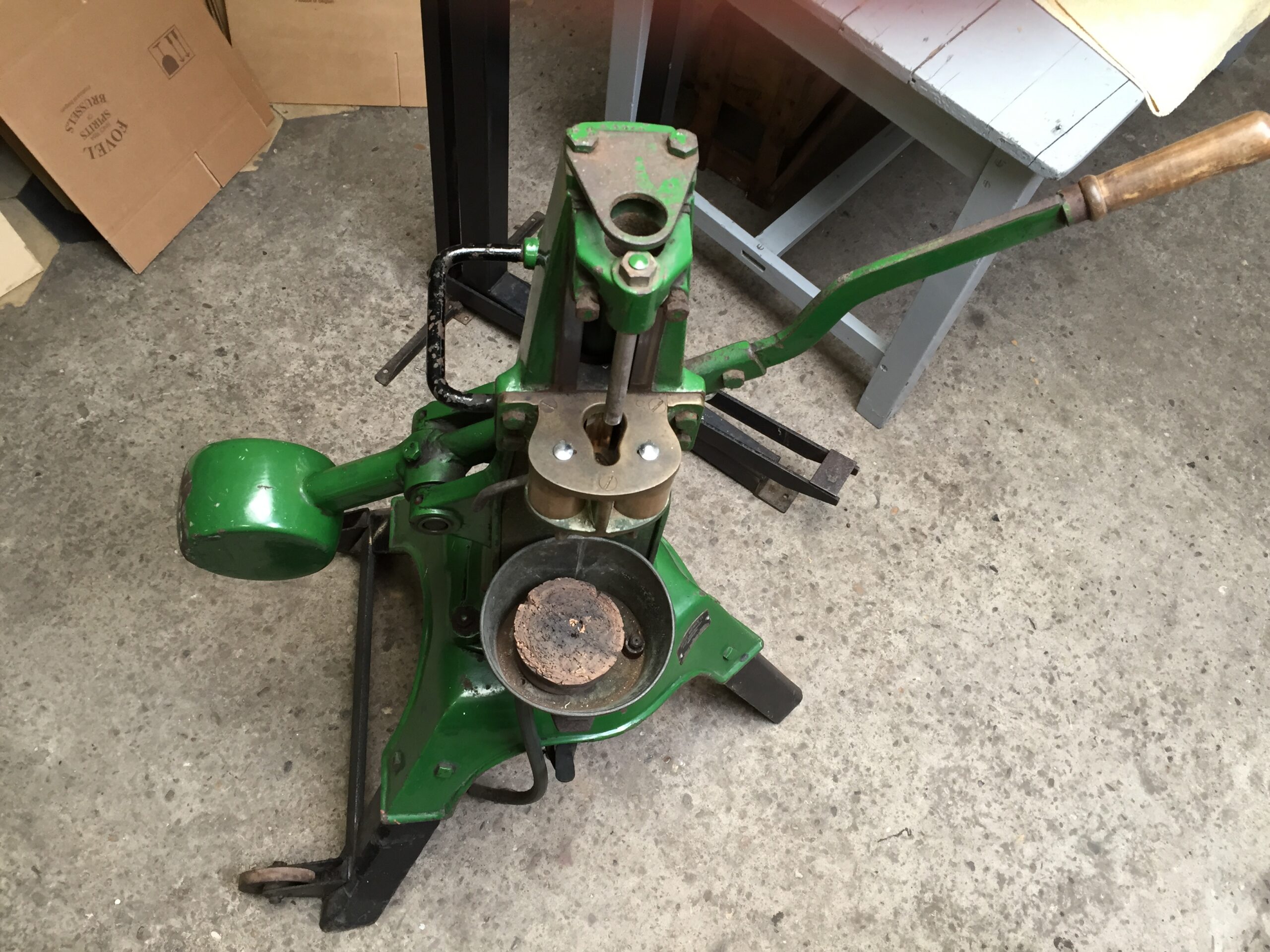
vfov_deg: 48.2
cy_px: 476
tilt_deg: -61.8
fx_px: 1064
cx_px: 635
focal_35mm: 29
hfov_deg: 61.7
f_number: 2.2
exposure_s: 1/30
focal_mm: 4.15
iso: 80
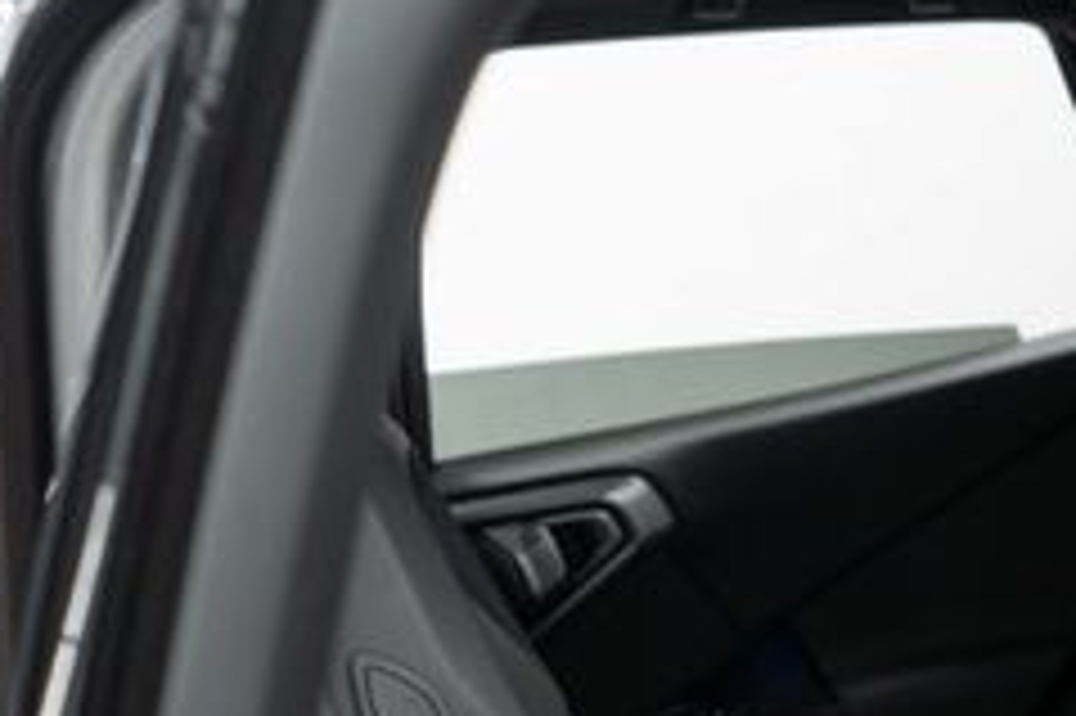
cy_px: 907
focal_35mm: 75
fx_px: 2240
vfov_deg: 17.2
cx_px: 1234
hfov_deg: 24.8
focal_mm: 28
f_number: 3.2
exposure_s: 1/40
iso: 640
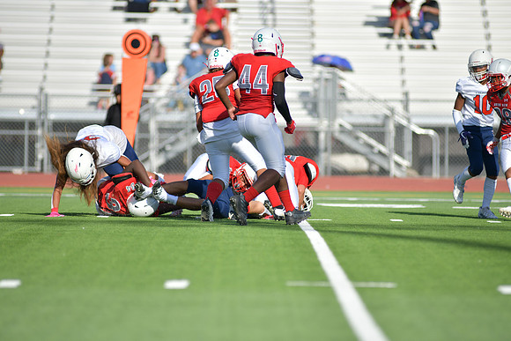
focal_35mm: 300
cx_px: 256
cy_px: 170
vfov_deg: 4.6
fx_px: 4259
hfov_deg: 6.9
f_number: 3.5
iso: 90
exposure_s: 1/2000
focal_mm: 300
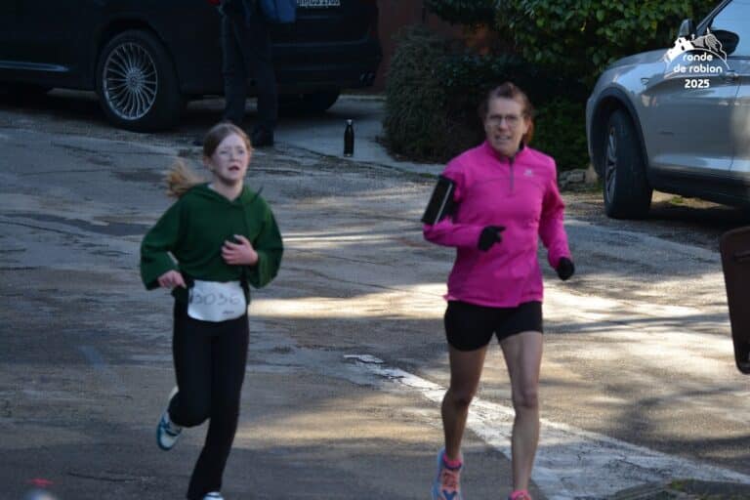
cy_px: 250
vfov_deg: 6.1
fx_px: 4687
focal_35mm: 225
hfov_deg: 9.1
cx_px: 375
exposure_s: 1/640
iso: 400
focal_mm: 150
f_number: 5
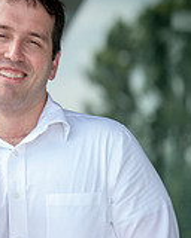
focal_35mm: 330
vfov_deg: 5.8
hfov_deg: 4.7
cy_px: 268
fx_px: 2332
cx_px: 14
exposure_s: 1/160
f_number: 4
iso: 50
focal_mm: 125
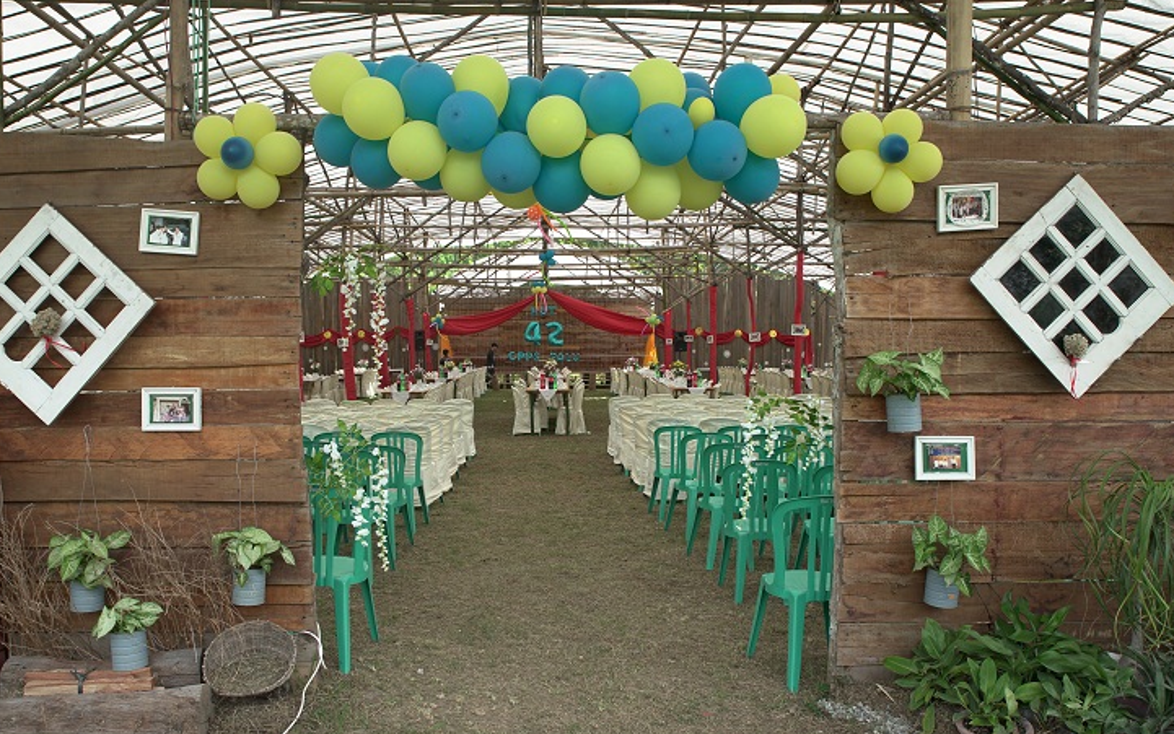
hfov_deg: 68.4
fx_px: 864
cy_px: 380
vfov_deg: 46.0
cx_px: 570
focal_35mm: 27
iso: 125
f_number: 8
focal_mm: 24
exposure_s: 1/60
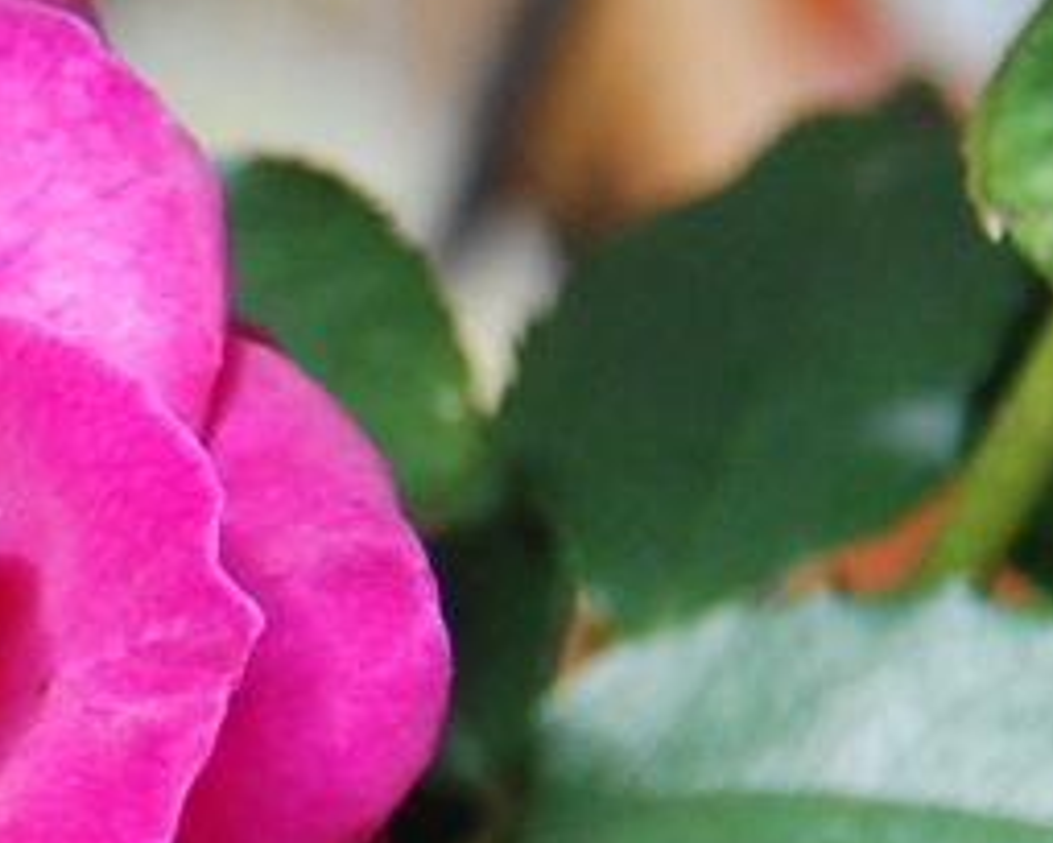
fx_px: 21363
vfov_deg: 2.3
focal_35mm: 685
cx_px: -401
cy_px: 641
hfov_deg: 2.8
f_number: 5.6
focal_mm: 155
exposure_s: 1/1000
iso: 1600
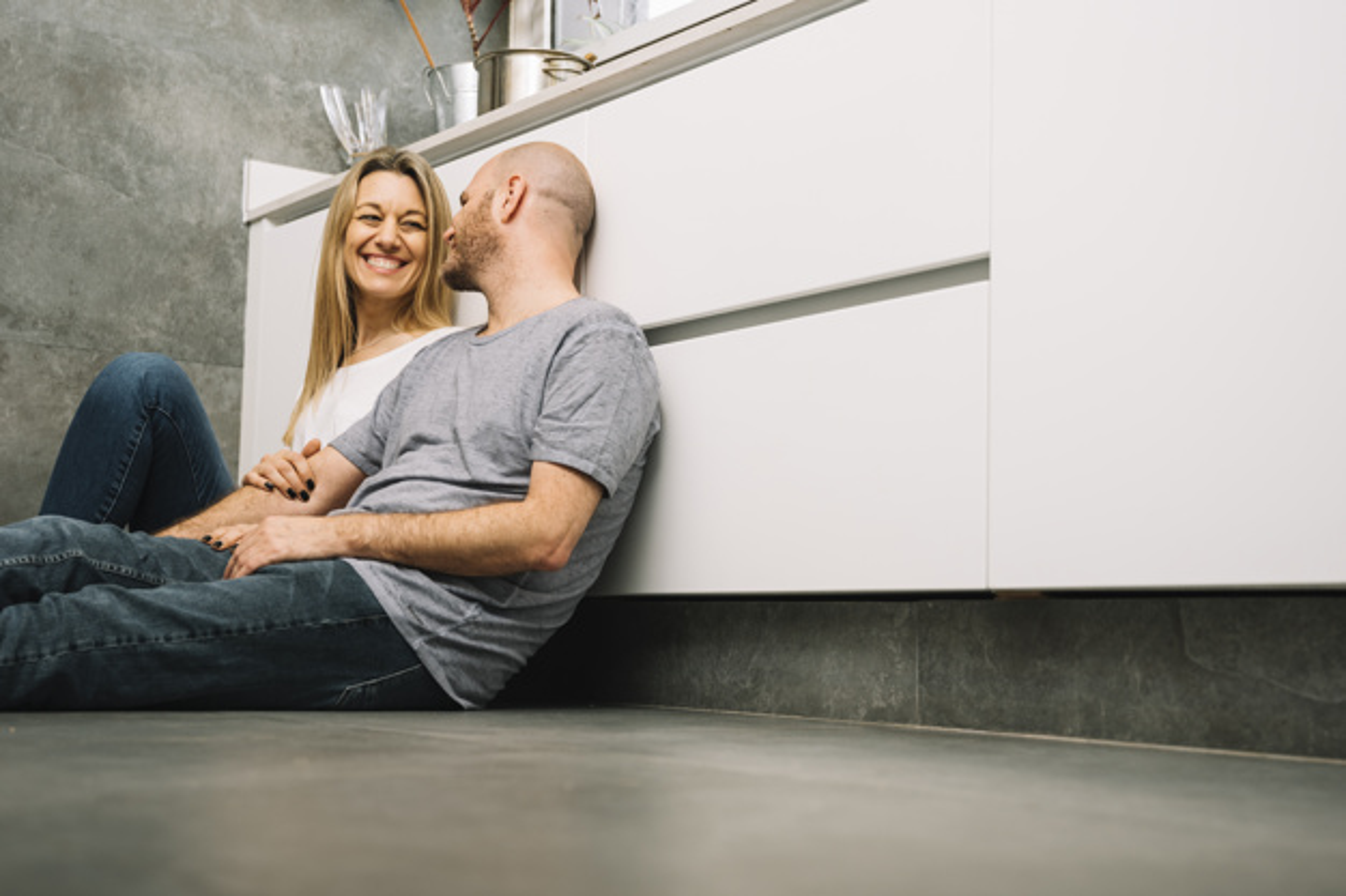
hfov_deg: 39.6
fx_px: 1869
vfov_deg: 27.0
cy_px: 448
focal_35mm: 50
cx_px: 673
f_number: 3.5
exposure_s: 1/160
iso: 400
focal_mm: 50
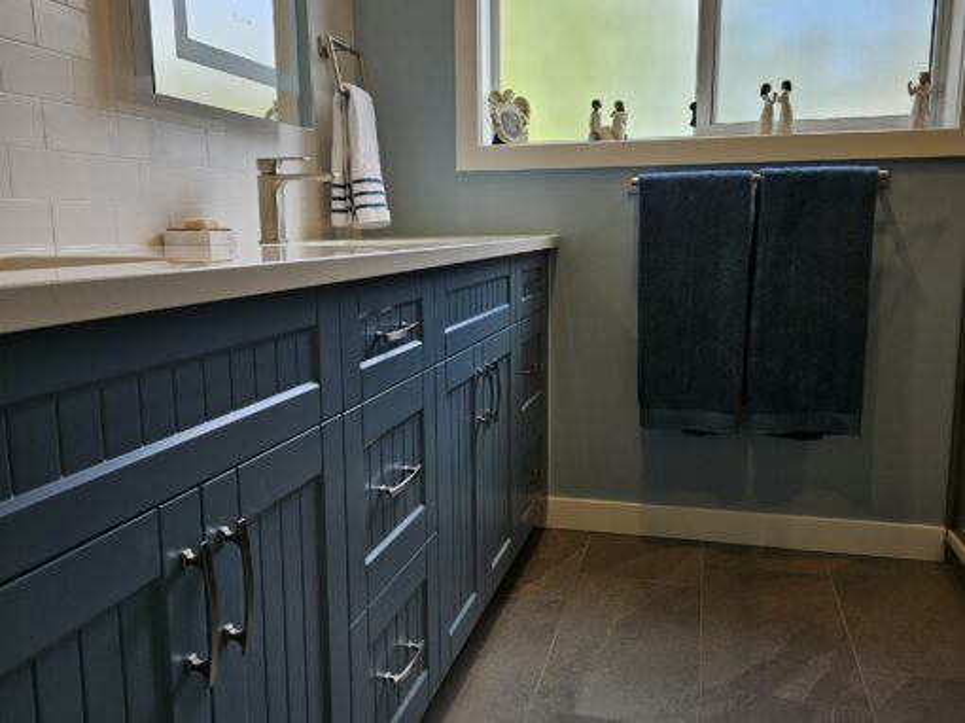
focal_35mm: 23
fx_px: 641
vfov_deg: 58.8
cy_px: 362
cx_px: 482
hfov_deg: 74.0
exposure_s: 1/120
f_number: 1.8
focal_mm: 5.4
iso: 25
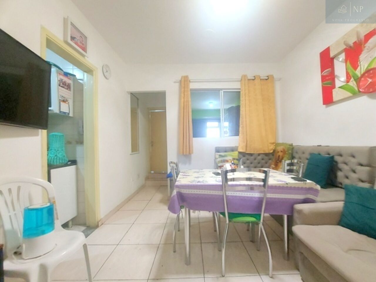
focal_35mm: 13
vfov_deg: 89.9
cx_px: 188
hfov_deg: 106.2
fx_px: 141
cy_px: 141
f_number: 2.2
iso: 320
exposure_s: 1/60
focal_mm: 1.74
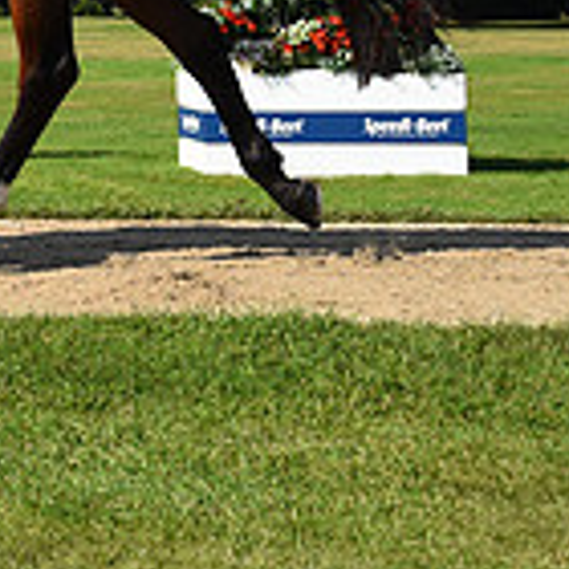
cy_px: -138
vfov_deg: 13.7
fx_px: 2287
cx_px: -536
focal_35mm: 123
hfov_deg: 12.6
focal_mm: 35
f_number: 8
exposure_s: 1/3200
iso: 1000
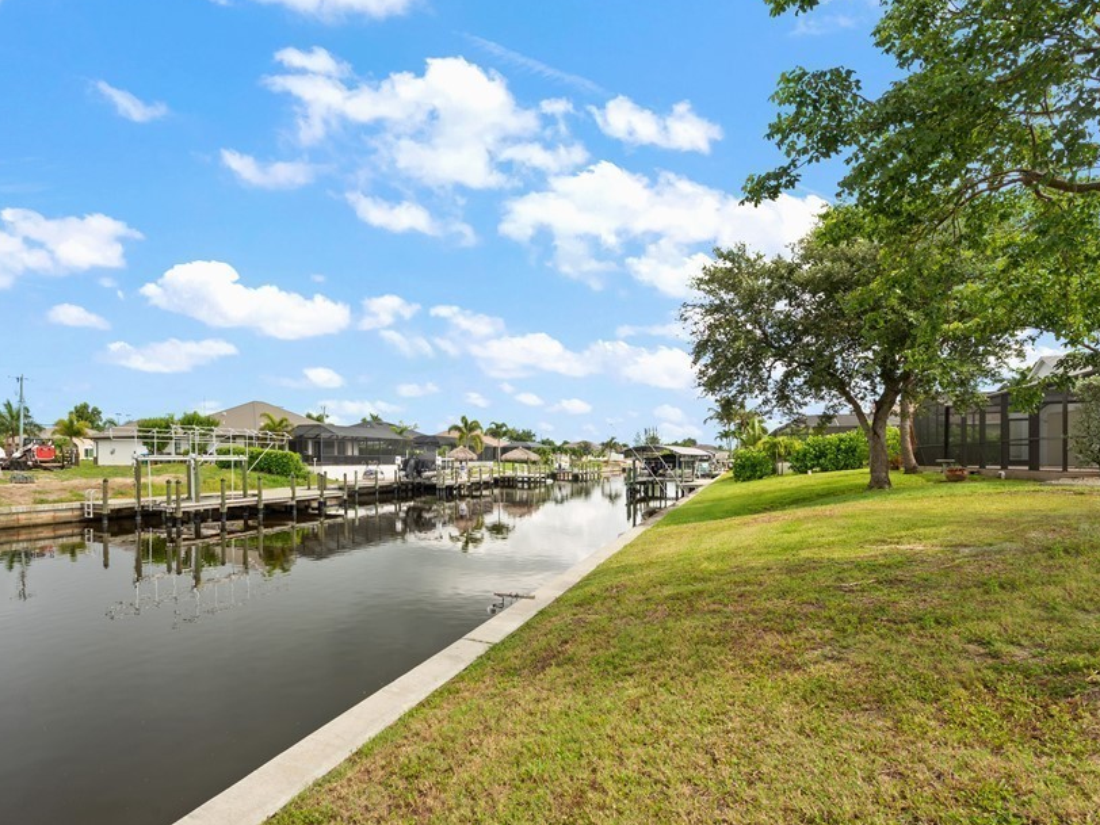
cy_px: 452
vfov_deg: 71.4
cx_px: 398
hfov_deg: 85.6
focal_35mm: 18
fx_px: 572
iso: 250
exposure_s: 1/125
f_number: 13
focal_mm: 14
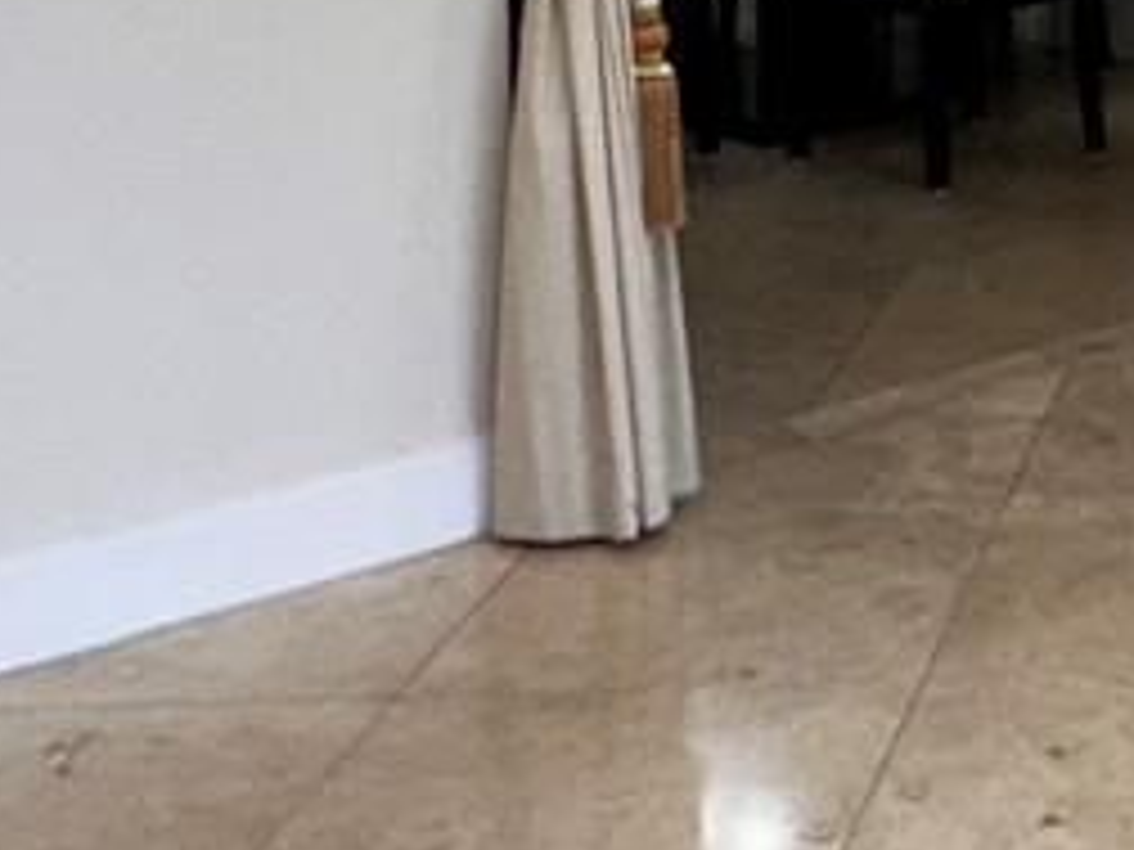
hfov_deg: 19.3
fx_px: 2916
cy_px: -391
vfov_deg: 15.4
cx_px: 1692
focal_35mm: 89
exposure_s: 1/120
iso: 80
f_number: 2.2
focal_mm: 2.22
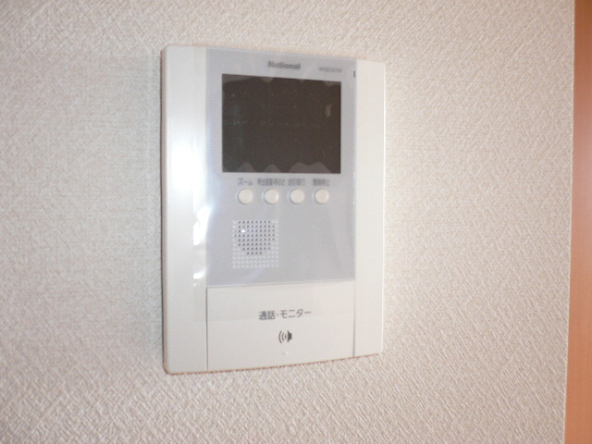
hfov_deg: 45.8
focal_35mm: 41
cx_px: 296
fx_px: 701
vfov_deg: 35.1
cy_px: 222
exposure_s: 1/10
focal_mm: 6.8
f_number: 3.1
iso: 100
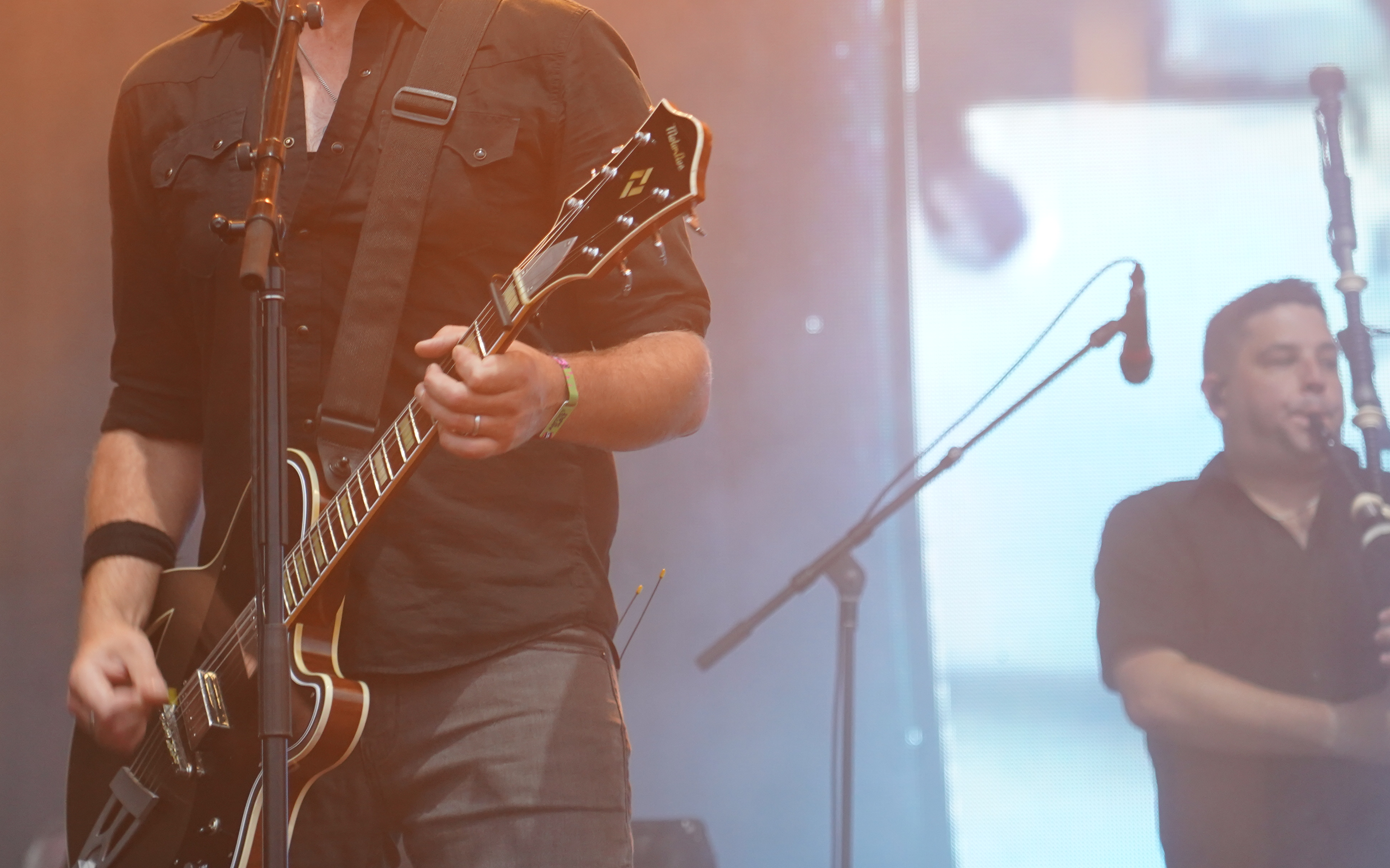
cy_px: 190
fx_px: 6288
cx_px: 426
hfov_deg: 12.6
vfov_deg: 7.9
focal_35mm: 166
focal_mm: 105
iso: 1600
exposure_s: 1/160
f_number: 4
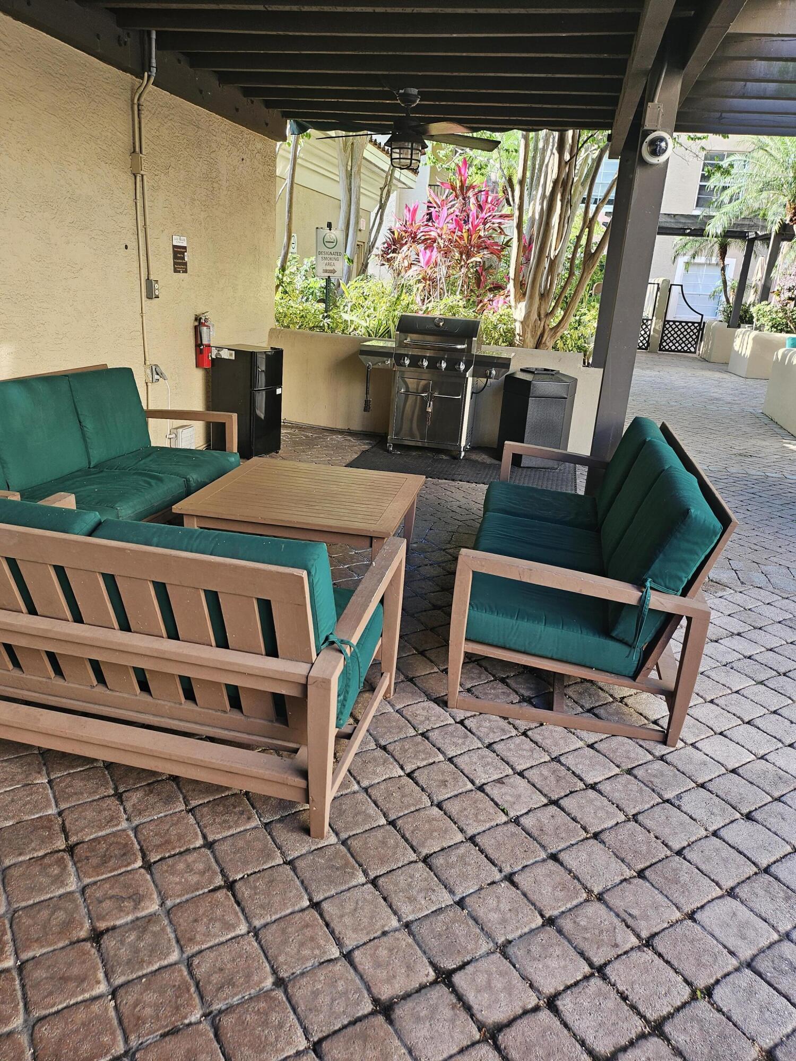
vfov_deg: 71.6
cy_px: 530
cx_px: 398
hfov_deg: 56.8
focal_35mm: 24
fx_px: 736
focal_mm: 5
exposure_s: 1/120
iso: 50
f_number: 1.8
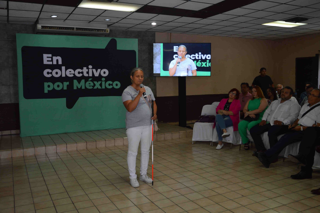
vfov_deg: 39.9
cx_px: 160
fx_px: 293
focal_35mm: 33
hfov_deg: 57.3
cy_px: 106
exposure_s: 1/60
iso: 400
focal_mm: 22
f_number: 4
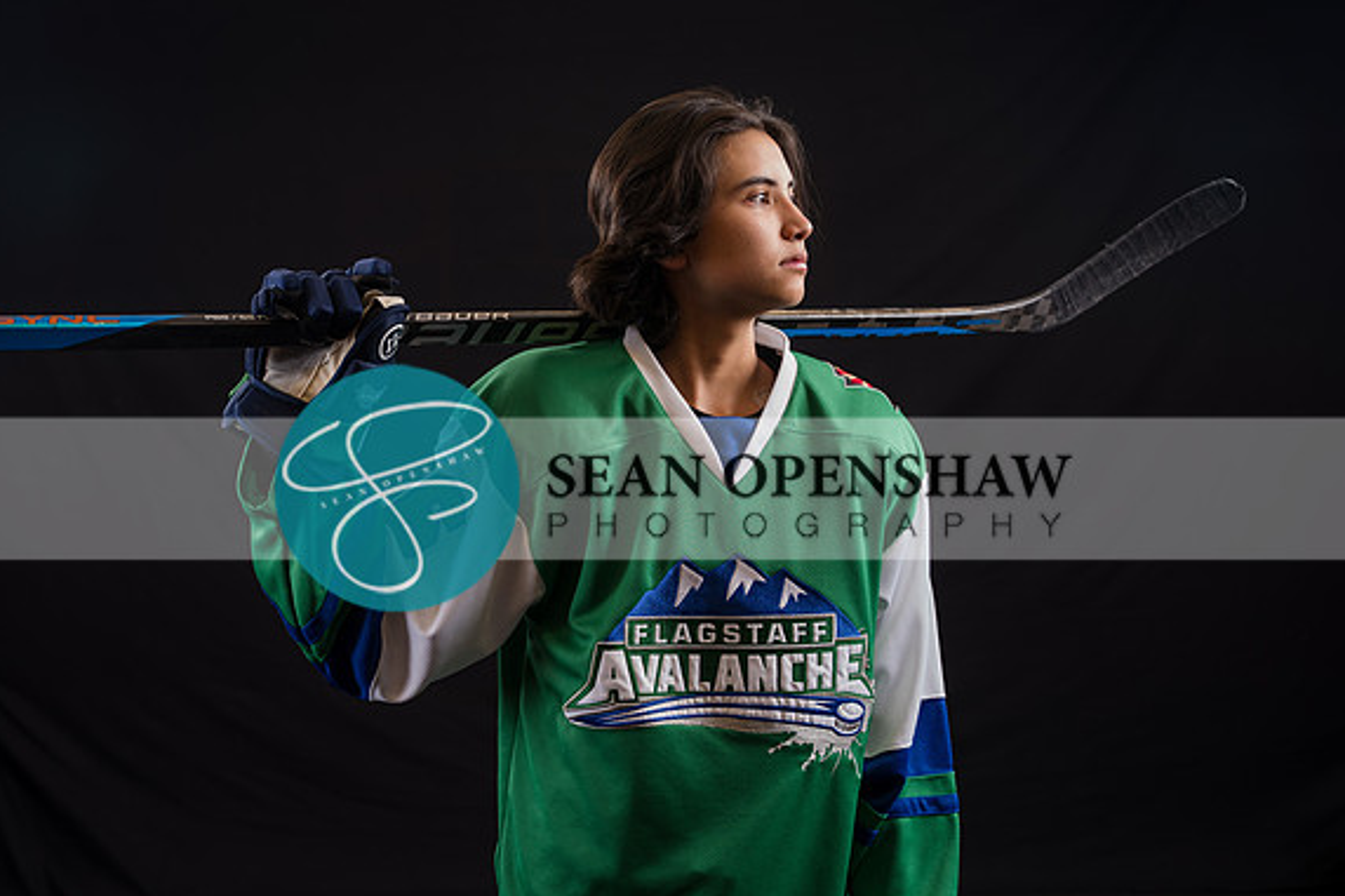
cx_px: 585
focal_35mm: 48
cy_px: 444
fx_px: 1793
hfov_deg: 41.0
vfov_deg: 28.1
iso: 80
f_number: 2.8
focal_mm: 36.3
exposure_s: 1/160
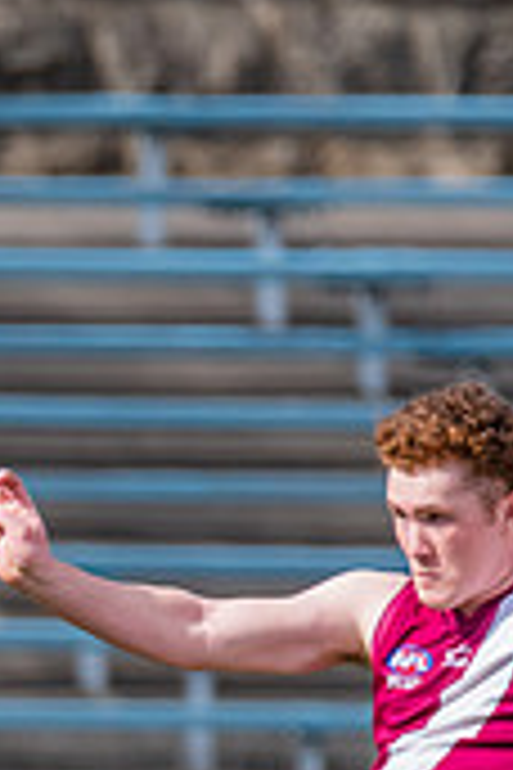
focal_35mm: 2707
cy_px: 864
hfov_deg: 0.5
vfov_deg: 0.8
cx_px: -192
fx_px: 57858
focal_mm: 600
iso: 800
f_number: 6.3
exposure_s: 1/1600
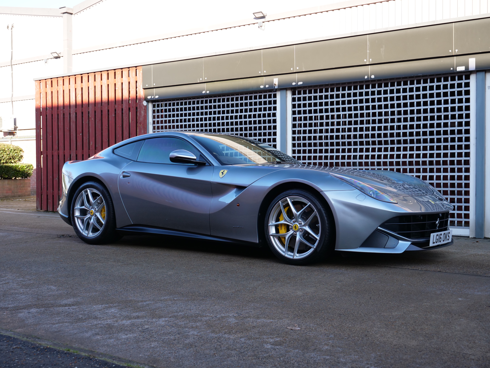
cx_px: 245
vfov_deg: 30.3
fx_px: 679
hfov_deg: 39.7
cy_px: 184
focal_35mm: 48
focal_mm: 24
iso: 200
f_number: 3.5
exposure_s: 1/100
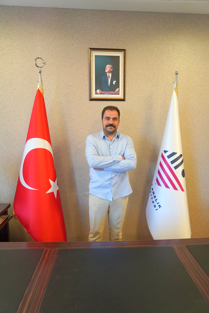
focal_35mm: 25
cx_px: 104
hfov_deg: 51.3
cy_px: 156
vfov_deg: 71.5
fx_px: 218
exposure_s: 1/160
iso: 3200
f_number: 4
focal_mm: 25
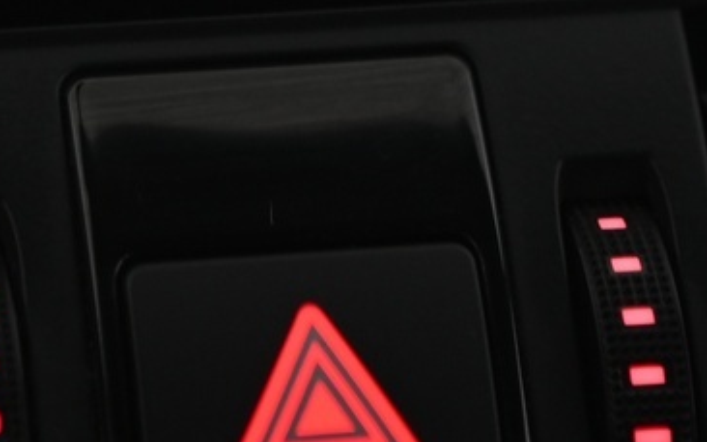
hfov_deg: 6.6
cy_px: -596
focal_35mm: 316
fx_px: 6091
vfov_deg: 4.1
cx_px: 187
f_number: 4
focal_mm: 70
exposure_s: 1/20
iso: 1000
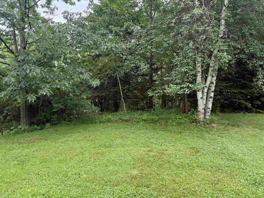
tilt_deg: -2.5
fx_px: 183
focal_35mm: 24
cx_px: 132
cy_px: 99
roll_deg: -0.2
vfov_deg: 56.8
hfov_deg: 71.6
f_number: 1.78
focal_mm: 6.76
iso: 80
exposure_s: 1/251
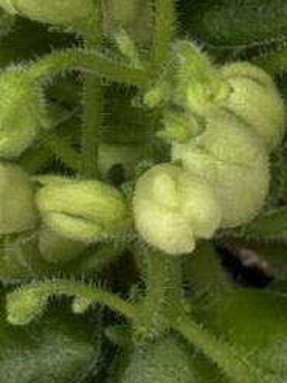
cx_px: 112
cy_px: 59
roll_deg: +1.8
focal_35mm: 216
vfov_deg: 9.1
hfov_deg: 6.9
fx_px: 2390
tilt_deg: -41.7
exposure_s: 1/60
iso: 100
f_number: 1.6
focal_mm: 5.96
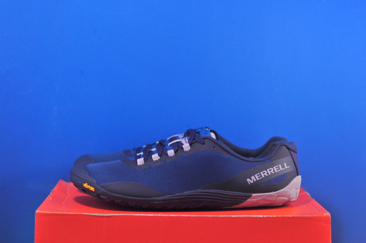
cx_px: 183
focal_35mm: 75
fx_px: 761
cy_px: 122
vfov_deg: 18.1
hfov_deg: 27.0
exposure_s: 1/320
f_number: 2.8
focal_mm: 50
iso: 250
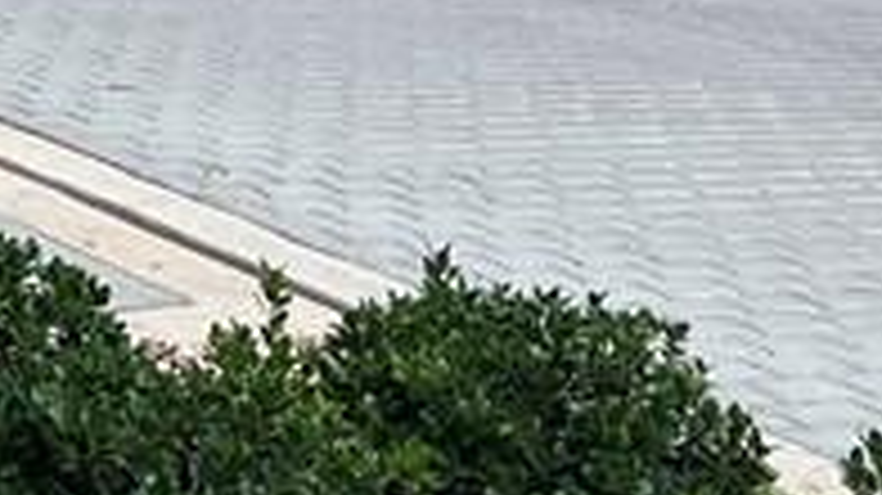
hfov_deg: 13.2
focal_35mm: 148
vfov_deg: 7.3
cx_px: -666
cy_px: -999
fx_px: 3459
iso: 50
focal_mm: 5.1
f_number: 1.6
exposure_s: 1/3745
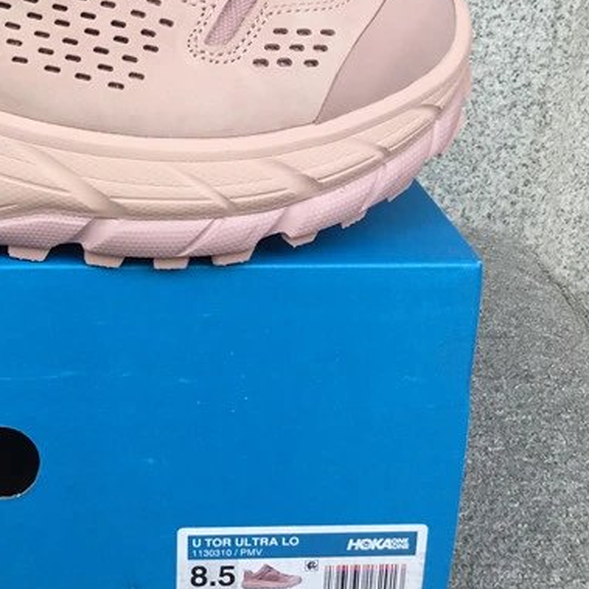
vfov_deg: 26.3
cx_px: 2
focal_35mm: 65
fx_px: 1251
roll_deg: +0.4
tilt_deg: -21.4
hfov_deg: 25.2
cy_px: 179
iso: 25
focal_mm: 3.3
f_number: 2.4
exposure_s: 1/100
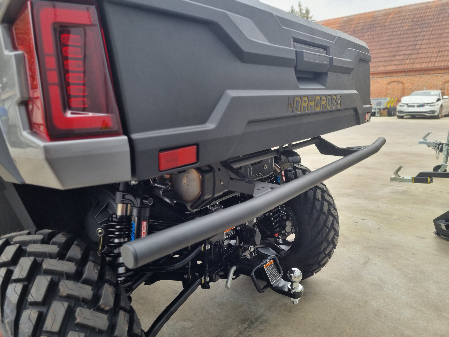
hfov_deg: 67.3
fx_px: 337
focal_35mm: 26
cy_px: 168
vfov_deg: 53.1
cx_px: 224
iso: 50
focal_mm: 5.4
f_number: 1.8
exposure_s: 1/183
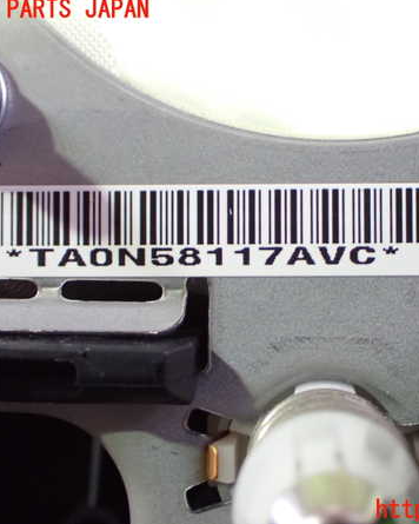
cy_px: 260
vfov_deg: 34.7
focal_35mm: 54
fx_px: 837
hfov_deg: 27.9
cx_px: 288
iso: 1250
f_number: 2.8
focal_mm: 7.31
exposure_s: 1/40
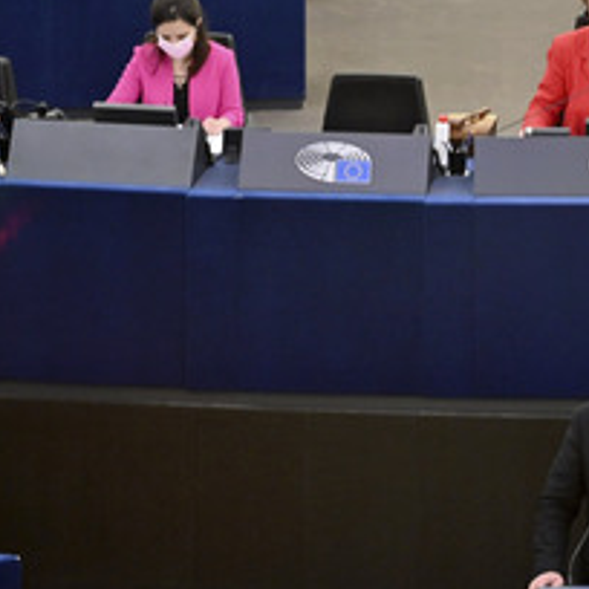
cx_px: 622
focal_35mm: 367
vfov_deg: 4.8
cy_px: 193
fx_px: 7065
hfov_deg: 4.8
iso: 1250
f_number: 2.8
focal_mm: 195
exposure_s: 1/400
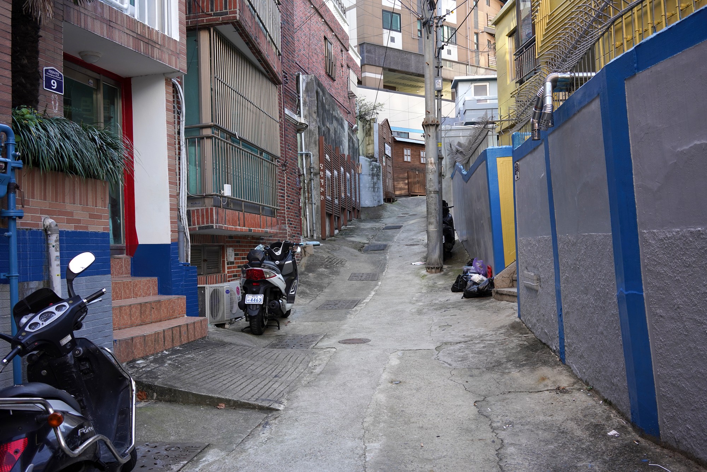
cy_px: 236
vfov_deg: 37.9
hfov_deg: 54.4
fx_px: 687
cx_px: 354
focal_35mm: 35
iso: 400
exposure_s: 1/100
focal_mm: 35
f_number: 7.1
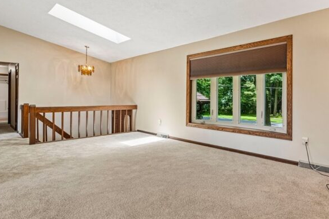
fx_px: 201
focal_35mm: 22
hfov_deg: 77.9
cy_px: 98
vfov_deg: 57.1
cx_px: 193
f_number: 8
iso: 400
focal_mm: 16
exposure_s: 1/25
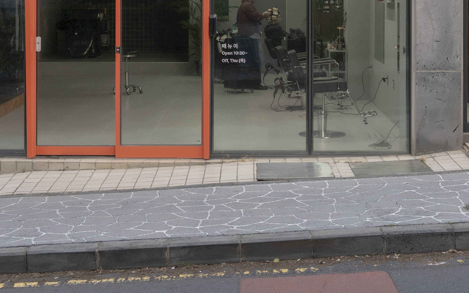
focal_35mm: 77
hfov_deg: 26.8
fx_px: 984
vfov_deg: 16.1
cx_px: 194
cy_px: -82
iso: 200
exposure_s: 1/160
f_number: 4
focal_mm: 30
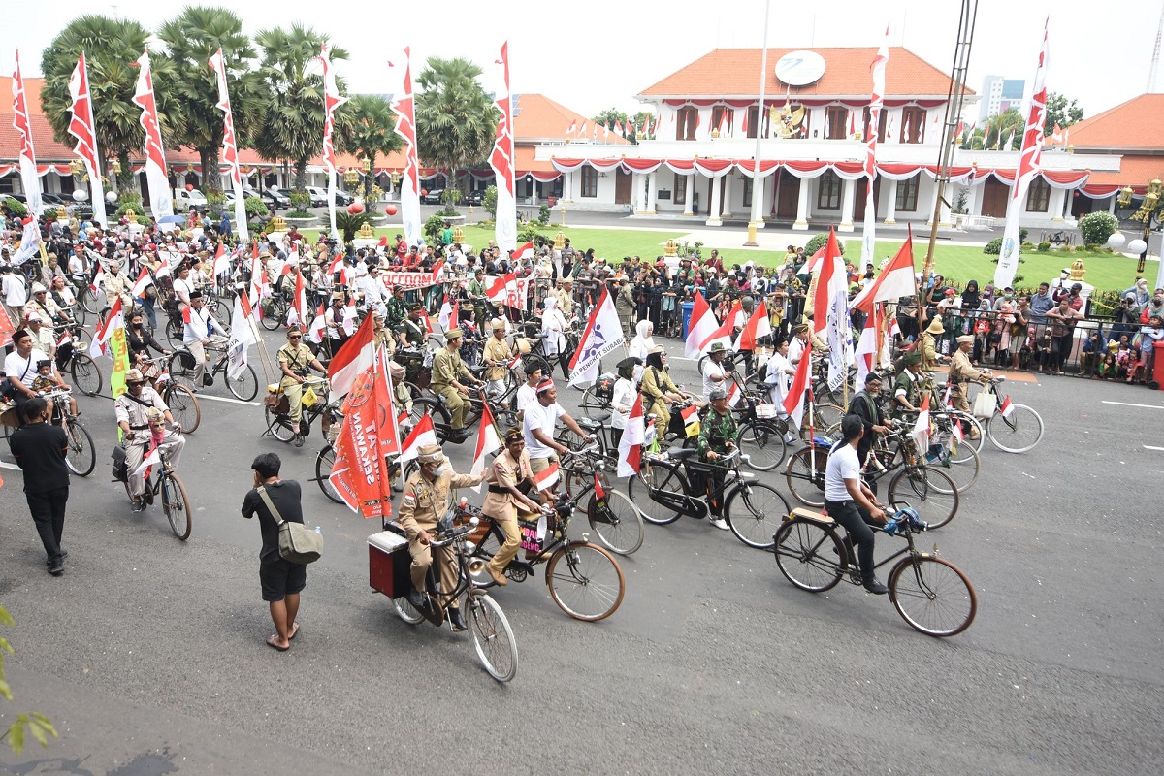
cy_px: 388
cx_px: 582
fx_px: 873
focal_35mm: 27
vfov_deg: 47.9
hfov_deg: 67.4
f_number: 2.8
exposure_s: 1/800
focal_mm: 18
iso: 125
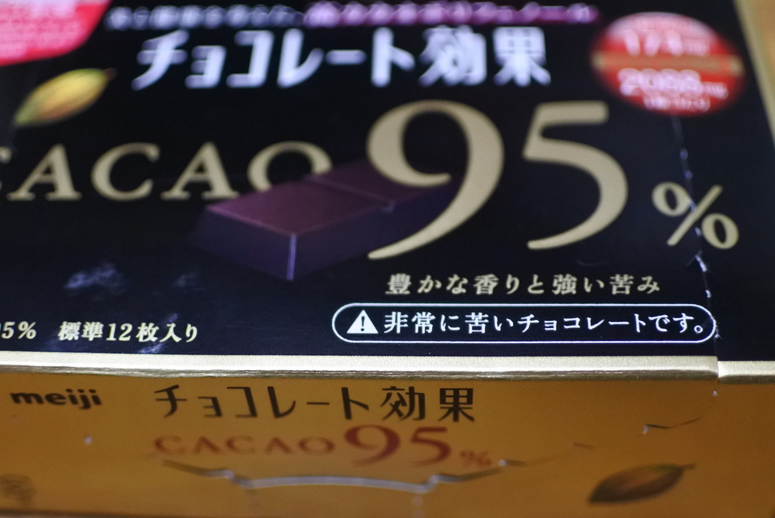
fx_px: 1056
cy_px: 259
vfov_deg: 27.6
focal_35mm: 49
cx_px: 388
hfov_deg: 40.3
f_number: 1.8
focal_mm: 18.5
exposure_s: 1/125
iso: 2500
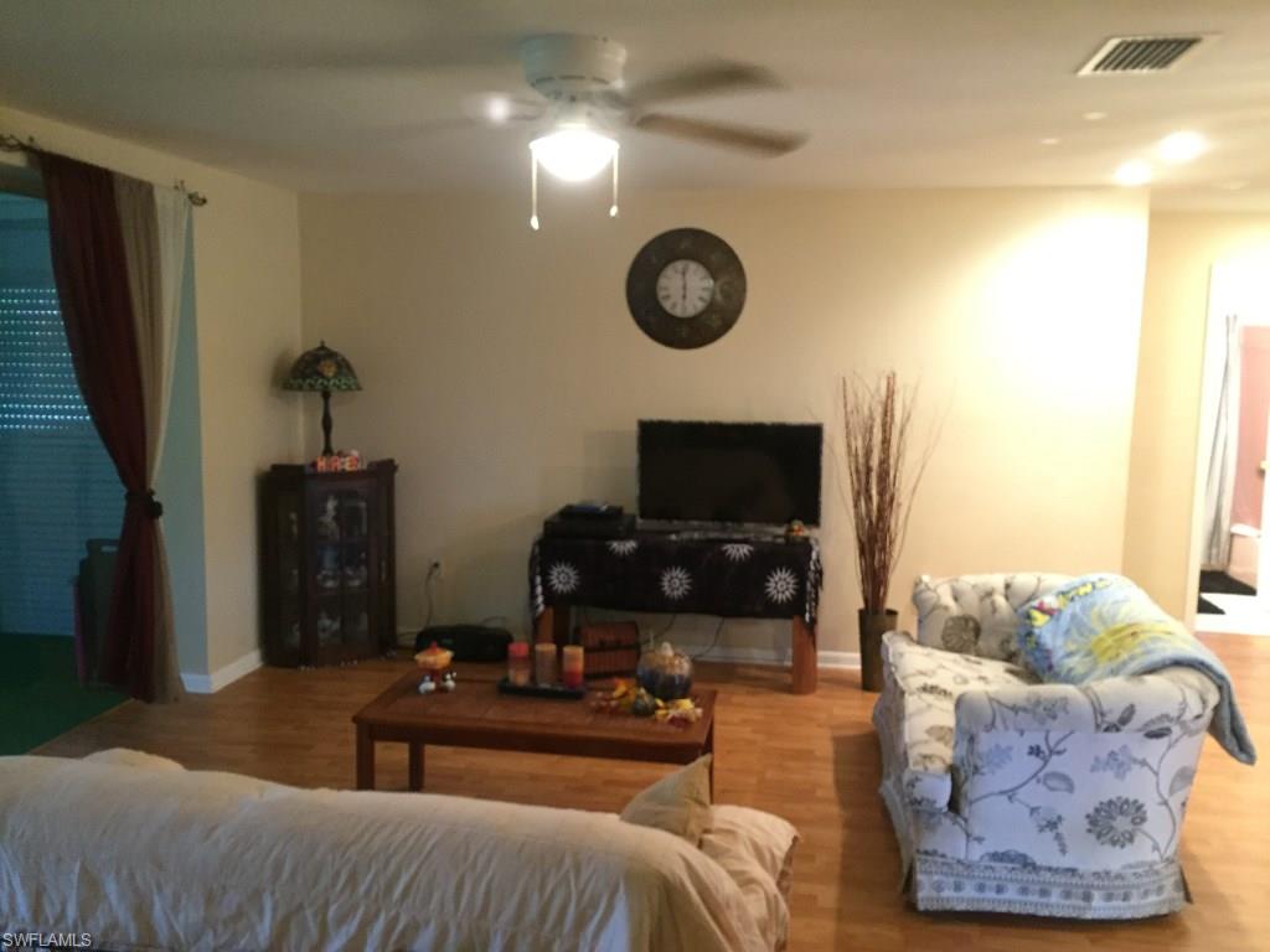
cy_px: 476
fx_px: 1064
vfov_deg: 48.2
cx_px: 635
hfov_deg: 61.7
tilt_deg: -6.2
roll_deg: -1.6
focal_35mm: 29
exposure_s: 1/24
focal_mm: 4.15
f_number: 2.2
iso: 250
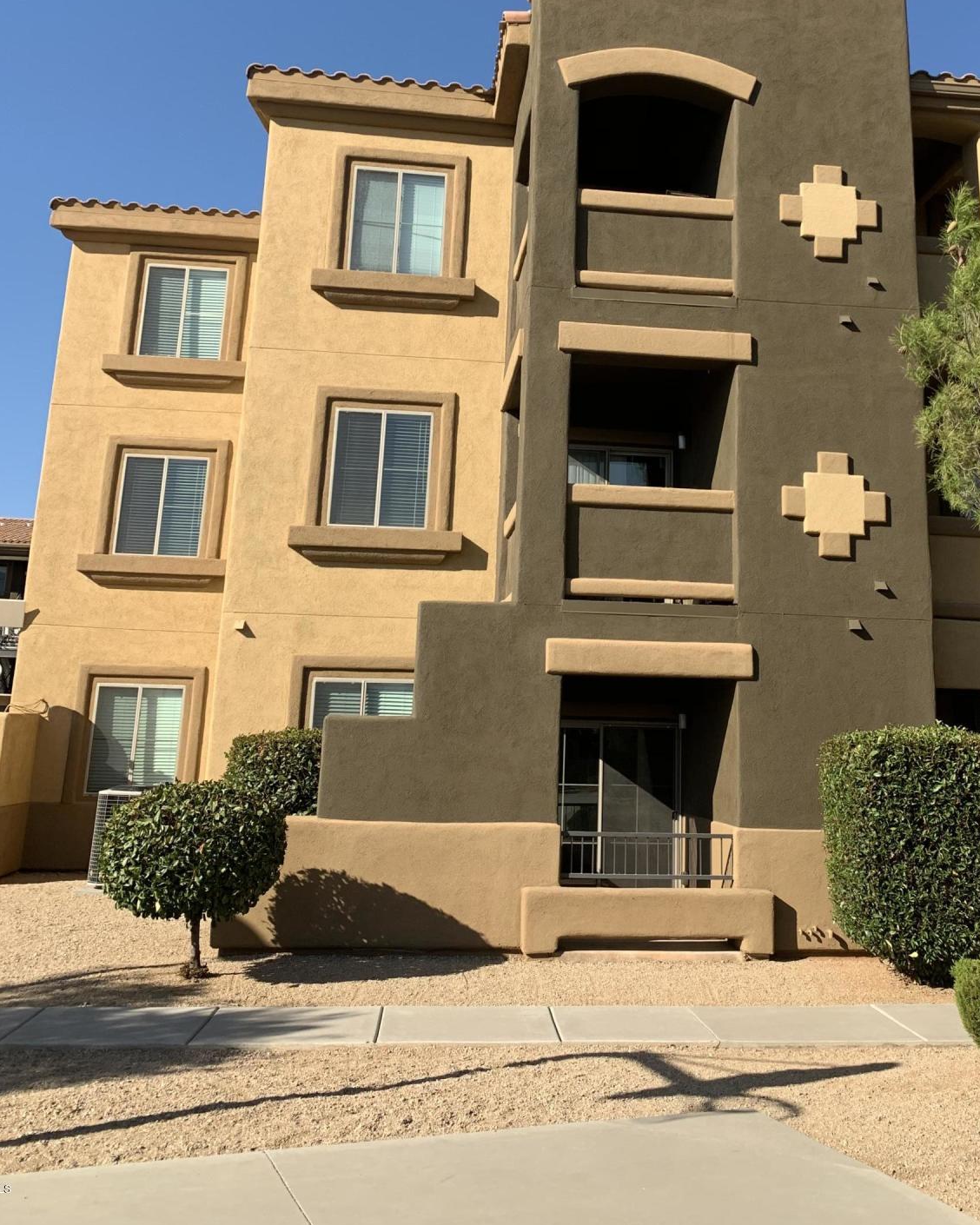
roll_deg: -1.4
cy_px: 375
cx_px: 594
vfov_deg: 49.1
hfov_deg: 40.9
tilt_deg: +18.8
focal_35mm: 36
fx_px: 1305
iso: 25
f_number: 1.8
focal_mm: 4.25
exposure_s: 1/1634
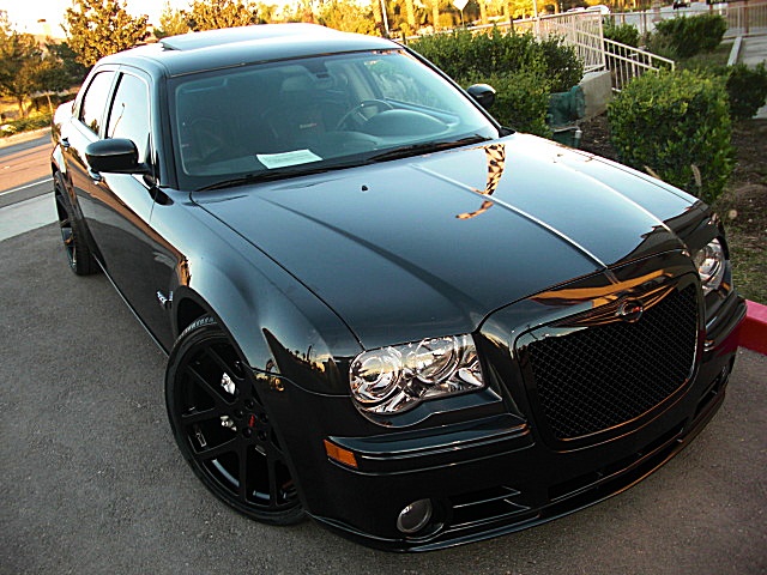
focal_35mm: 36
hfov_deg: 51.4
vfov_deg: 39.7
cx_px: 384
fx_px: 798
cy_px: 288
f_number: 2.8
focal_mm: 6.3
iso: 100
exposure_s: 1/60
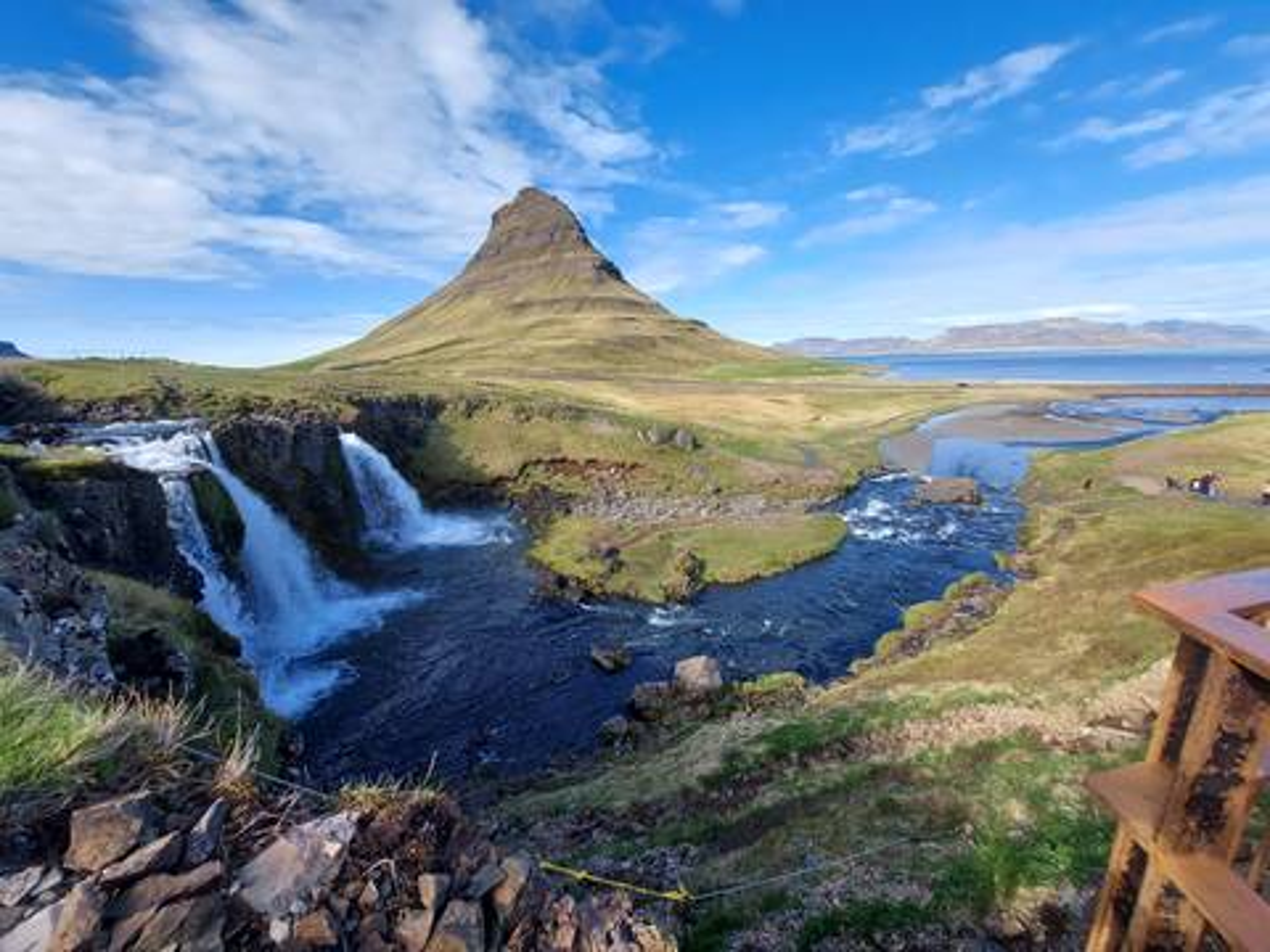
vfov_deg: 89.9
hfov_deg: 106.2
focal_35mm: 13
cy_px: 476
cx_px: 635
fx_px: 477
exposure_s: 1/1011
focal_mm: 1.74
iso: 50
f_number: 2.2
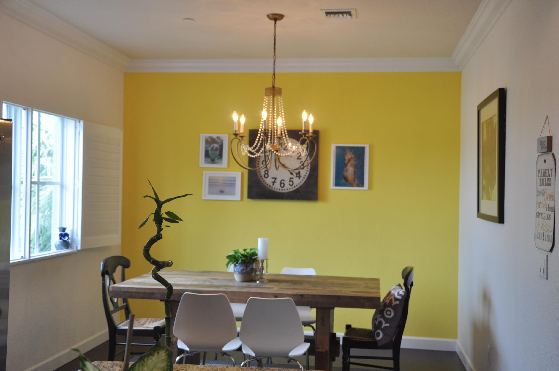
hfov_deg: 46.5
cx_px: 280
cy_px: 186
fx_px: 651
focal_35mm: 42
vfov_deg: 31.8
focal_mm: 28
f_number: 5.6
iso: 320
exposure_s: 1/30
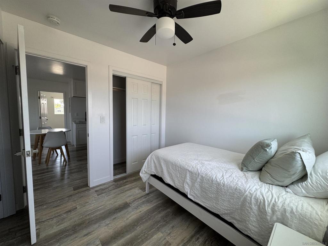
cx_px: 164
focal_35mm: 14
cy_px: 123
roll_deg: -2.2
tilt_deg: -4.9
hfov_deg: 102.1
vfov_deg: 85.7
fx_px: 133
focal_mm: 2.22
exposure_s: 1/99
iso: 64
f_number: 2.2
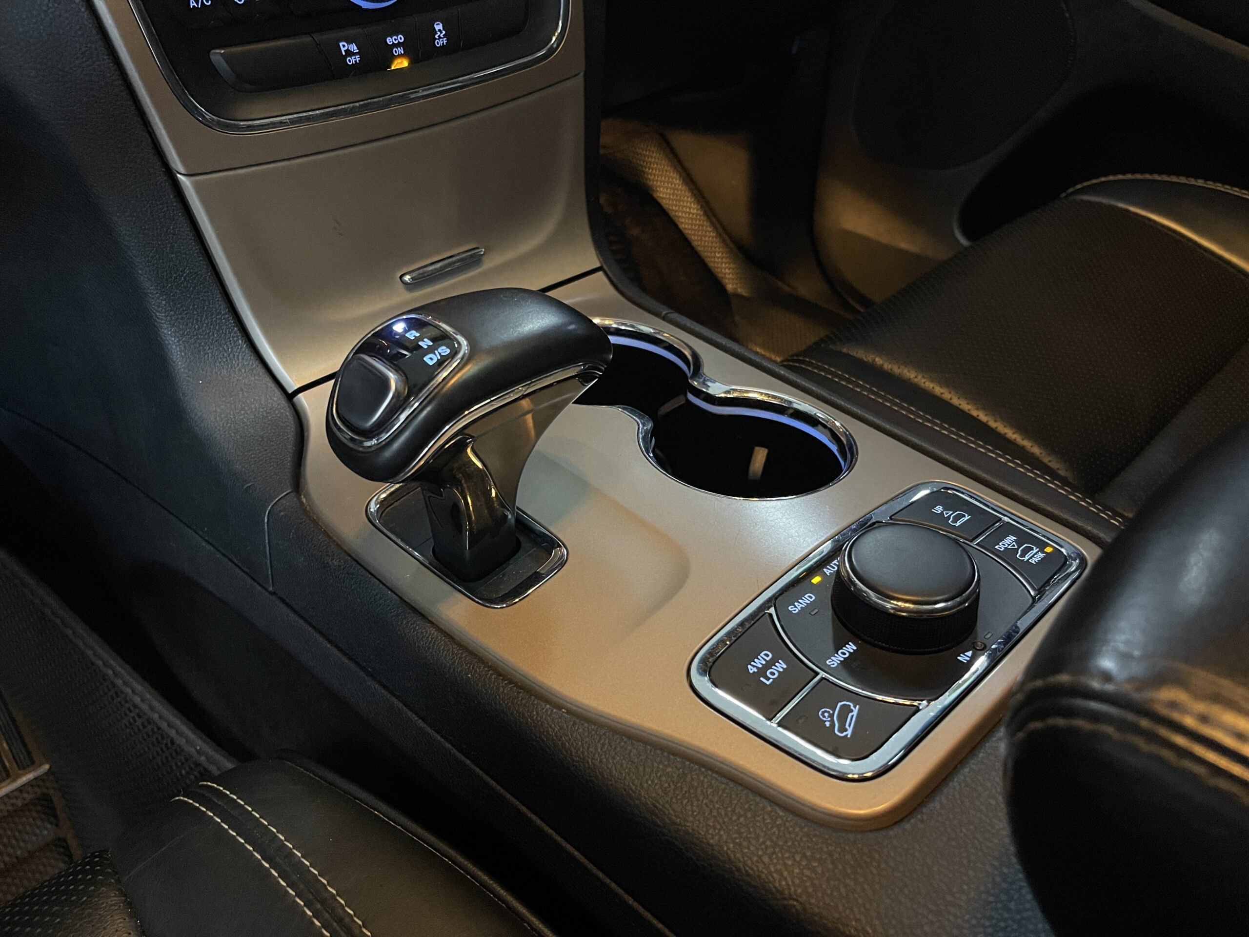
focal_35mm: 25
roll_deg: -1.7
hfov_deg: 69.4
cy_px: 468
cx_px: 624
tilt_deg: -38.5
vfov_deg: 54.9
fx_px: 902
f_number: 1.6
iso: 500
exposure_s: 1/44
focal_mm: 5.1
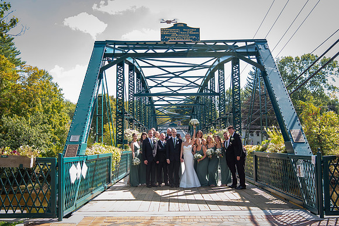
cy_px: 113
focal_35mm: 39
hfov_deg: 49.5
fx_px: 368
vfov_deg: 34.1
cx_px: 170
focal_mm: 38
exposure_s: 1/60
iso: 50
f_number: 5.6
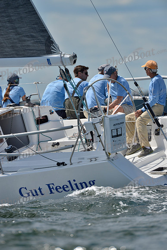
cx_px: 84
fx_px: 4172
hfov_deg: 2.3
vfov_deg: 3.4
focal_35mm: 600
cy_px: 125
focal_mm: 600
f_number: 5.6
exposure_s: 1/2500
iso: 200
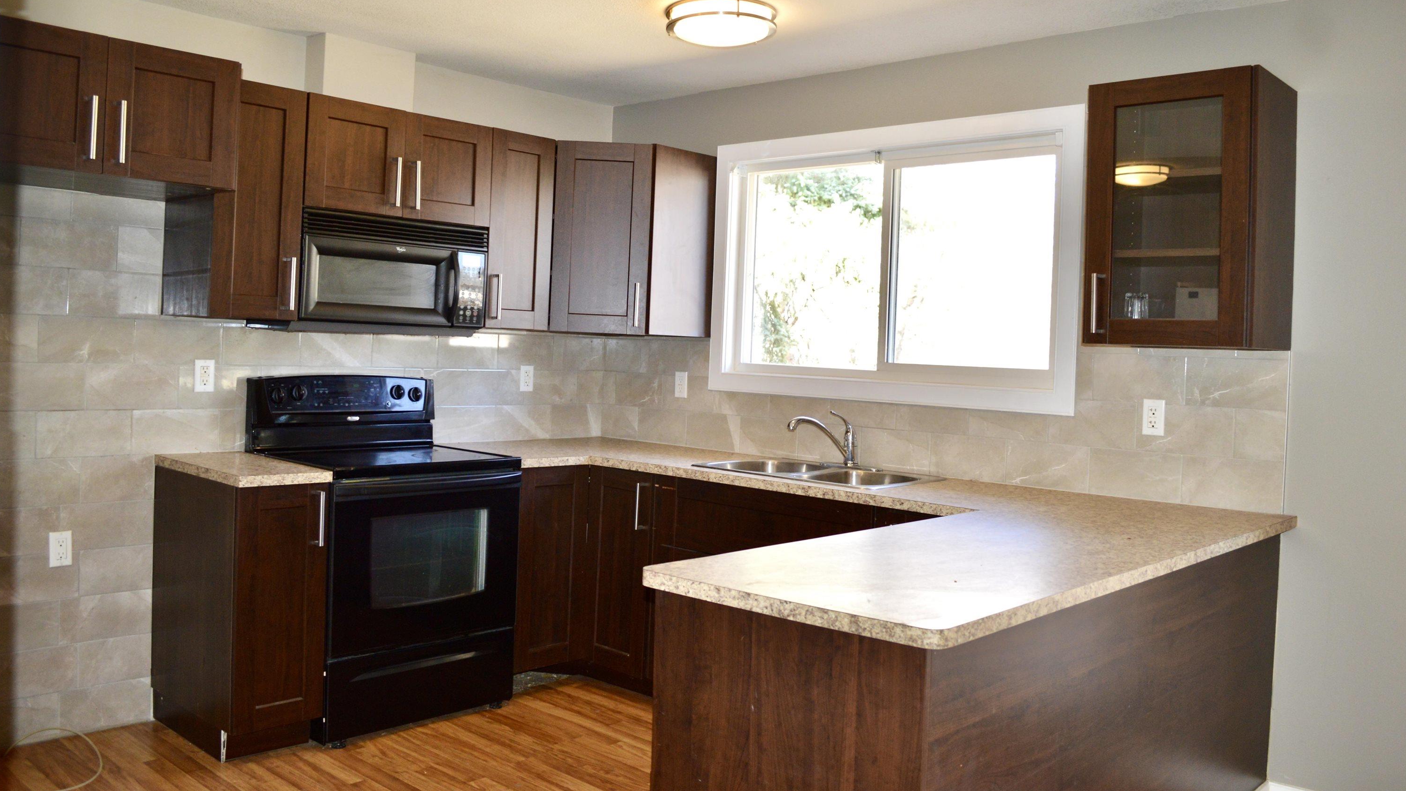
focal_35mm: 29
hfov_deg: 66.1
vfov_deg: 40.2
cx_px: 694
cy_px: 378
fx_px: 1081
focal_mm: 18
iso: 500
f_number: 3.5
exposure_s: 1/60
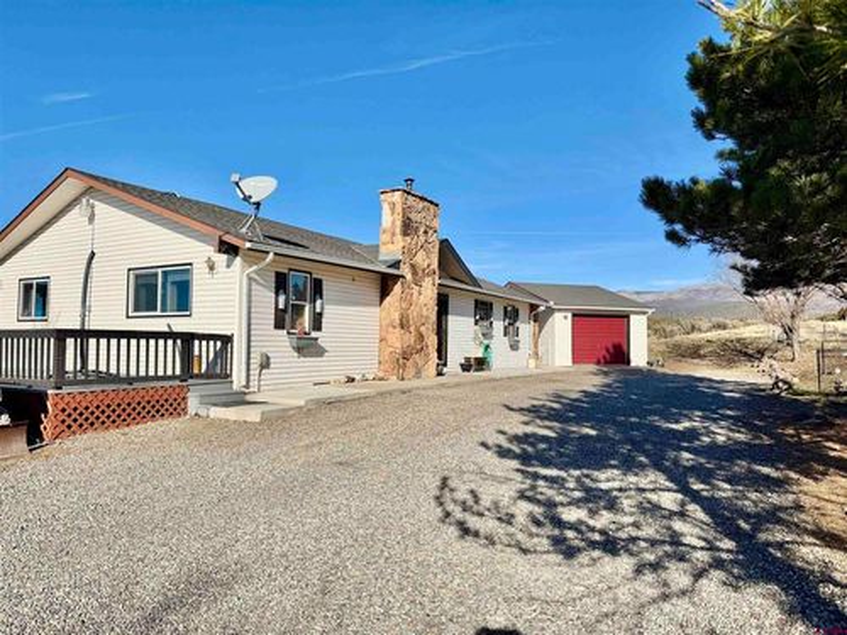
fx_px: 587
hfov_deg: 71.6
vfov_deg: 56.8
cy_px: 318
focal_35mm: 24
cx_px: 424
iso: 80
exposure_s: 1/7353
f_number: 1.78
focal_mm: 6.76
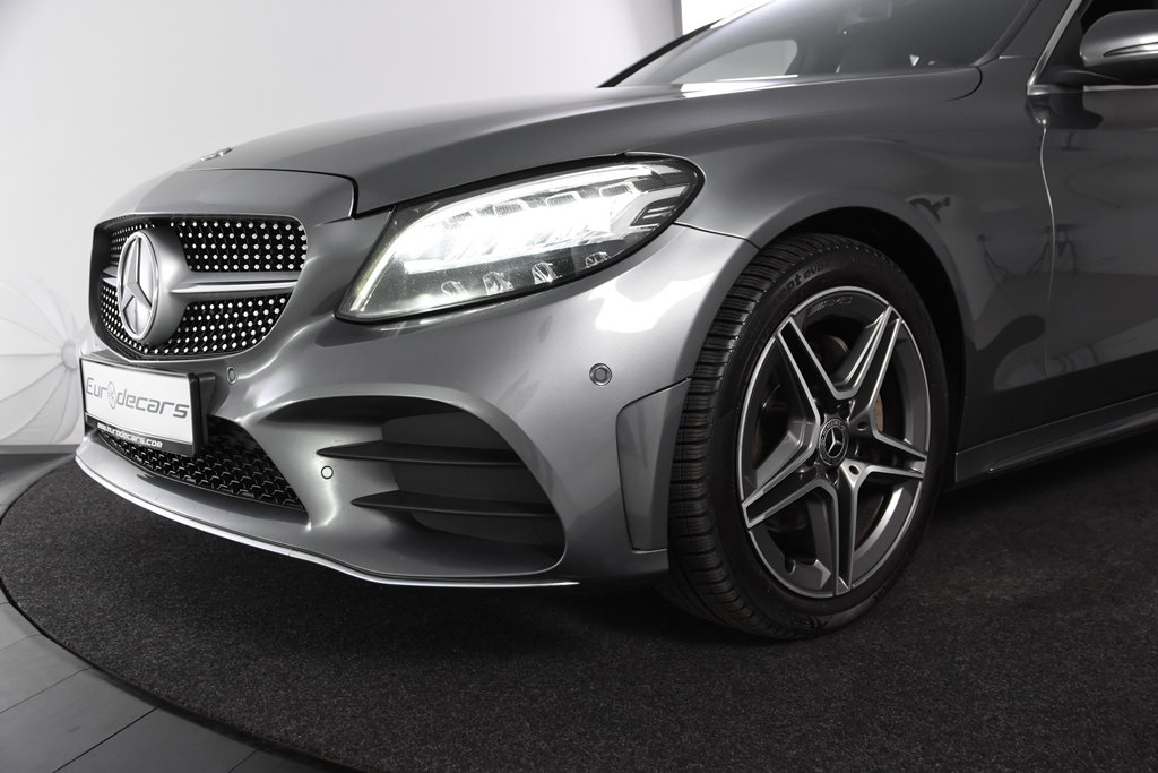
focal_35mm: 36
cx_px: 579
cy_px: 386
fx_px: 1158
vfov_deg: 36.9
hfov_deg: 53.1
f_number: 5
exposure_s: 1/100
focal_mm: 24
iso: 1600
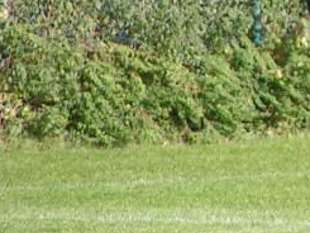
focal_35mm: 1239
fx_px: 11101
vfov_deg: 1.2
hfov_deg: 1.6
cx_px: 469
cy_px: -129
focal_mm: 58
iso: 50
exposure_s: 1/400
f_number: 3.5
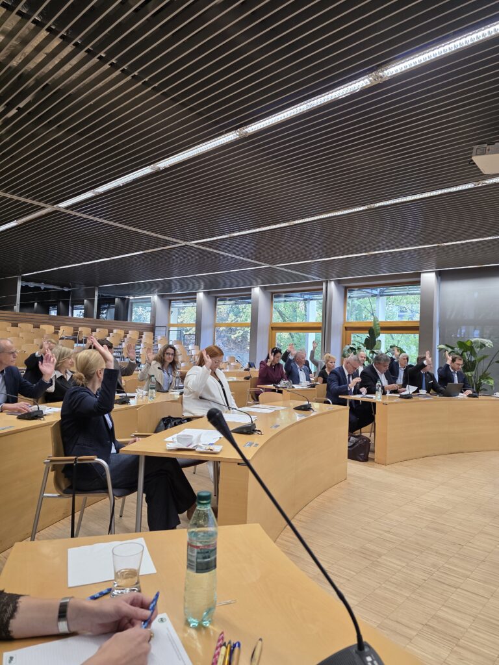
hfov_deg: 58.9
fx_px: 442
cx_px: 250
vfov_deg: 73.9
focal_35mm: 23
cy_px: 332
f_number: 1.7
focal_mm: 6.3
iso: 125
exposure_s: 1/100
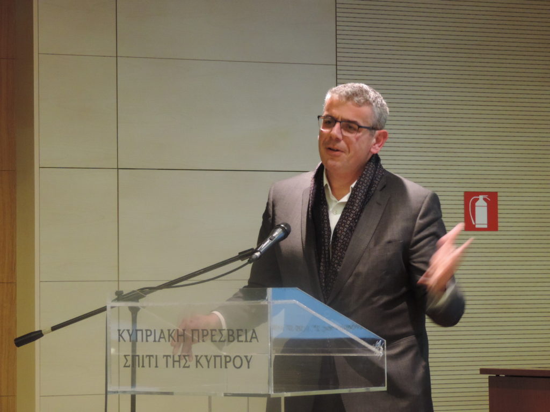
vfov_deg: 9.6
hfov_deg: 12.7
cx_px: 275
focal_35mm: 155
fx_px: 2463
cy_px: 206
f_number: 4.4
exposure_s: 1/25
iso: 800
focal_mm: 27.6
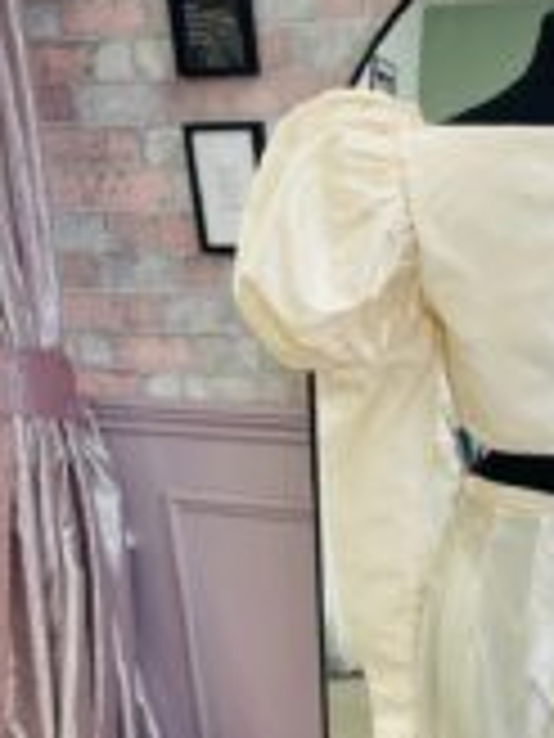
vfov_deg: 26.7
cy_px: 866
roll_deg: +0.2
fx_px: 1387
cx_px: 640
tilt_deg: -26.4
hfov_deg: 21.2
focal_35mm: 65
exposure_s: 1/100
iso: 80
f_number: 1.6
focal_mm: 5.1
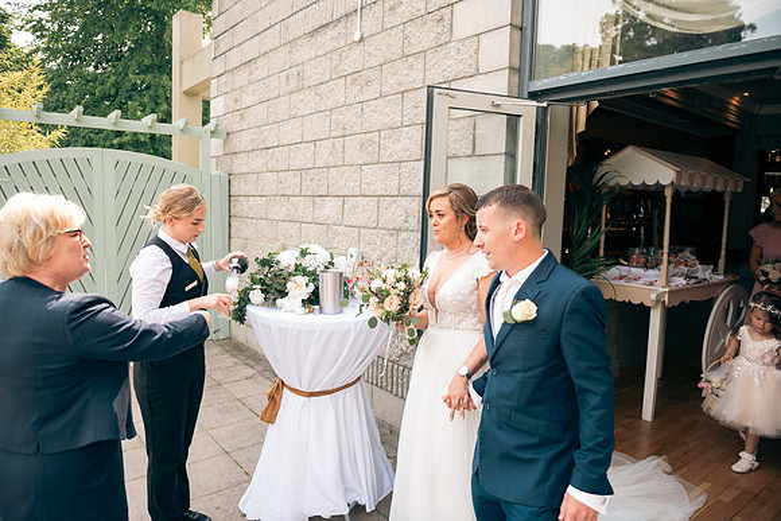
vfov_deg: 53.2
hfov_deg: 73.7
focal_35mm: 24
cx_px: 390
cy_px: 260
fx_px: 521
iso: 100
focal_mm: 24
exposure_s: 1/200
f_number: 3.5
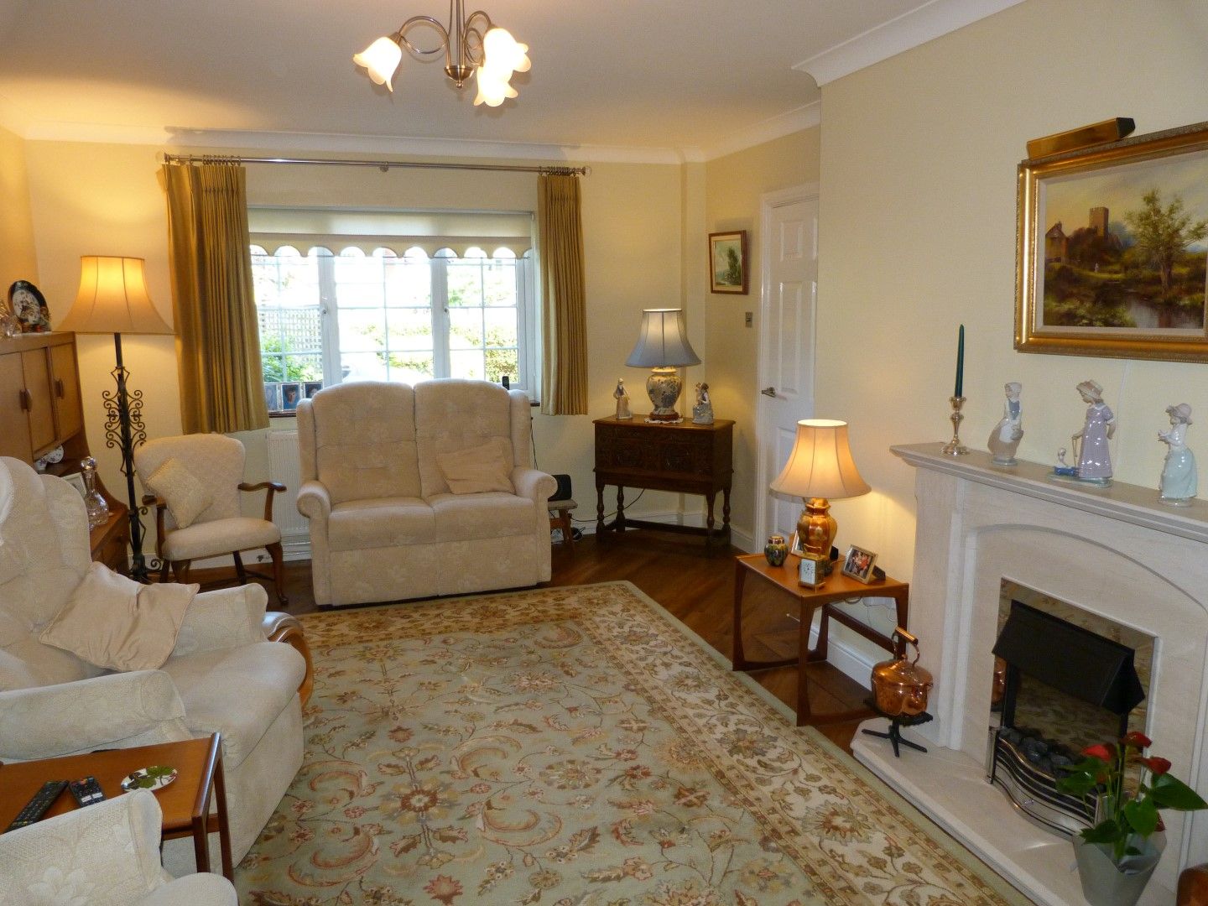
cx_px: 604
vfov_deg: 54.9
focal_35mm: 25
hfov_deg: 69.4
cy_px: 453
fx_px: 872
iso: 200
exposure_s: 1/60
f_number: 2.8
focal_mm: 4.5
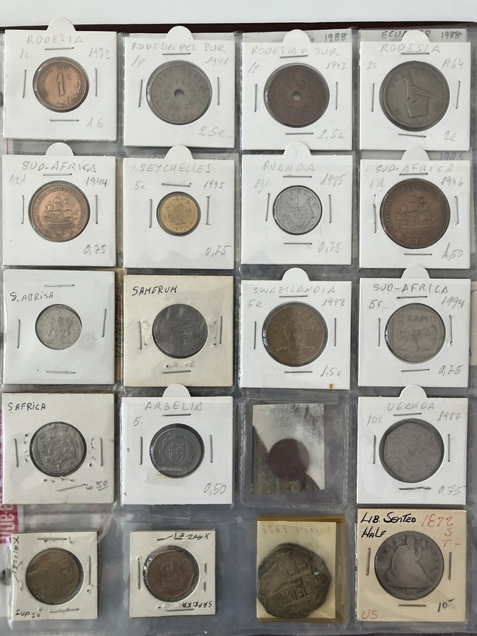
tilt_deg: -87.8
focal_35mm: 28
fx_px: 514
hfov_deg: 49.7
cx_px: 238
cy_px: 318
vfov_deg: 63.4
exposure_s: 1/121
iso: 80
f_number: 1.8
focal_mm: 3.99
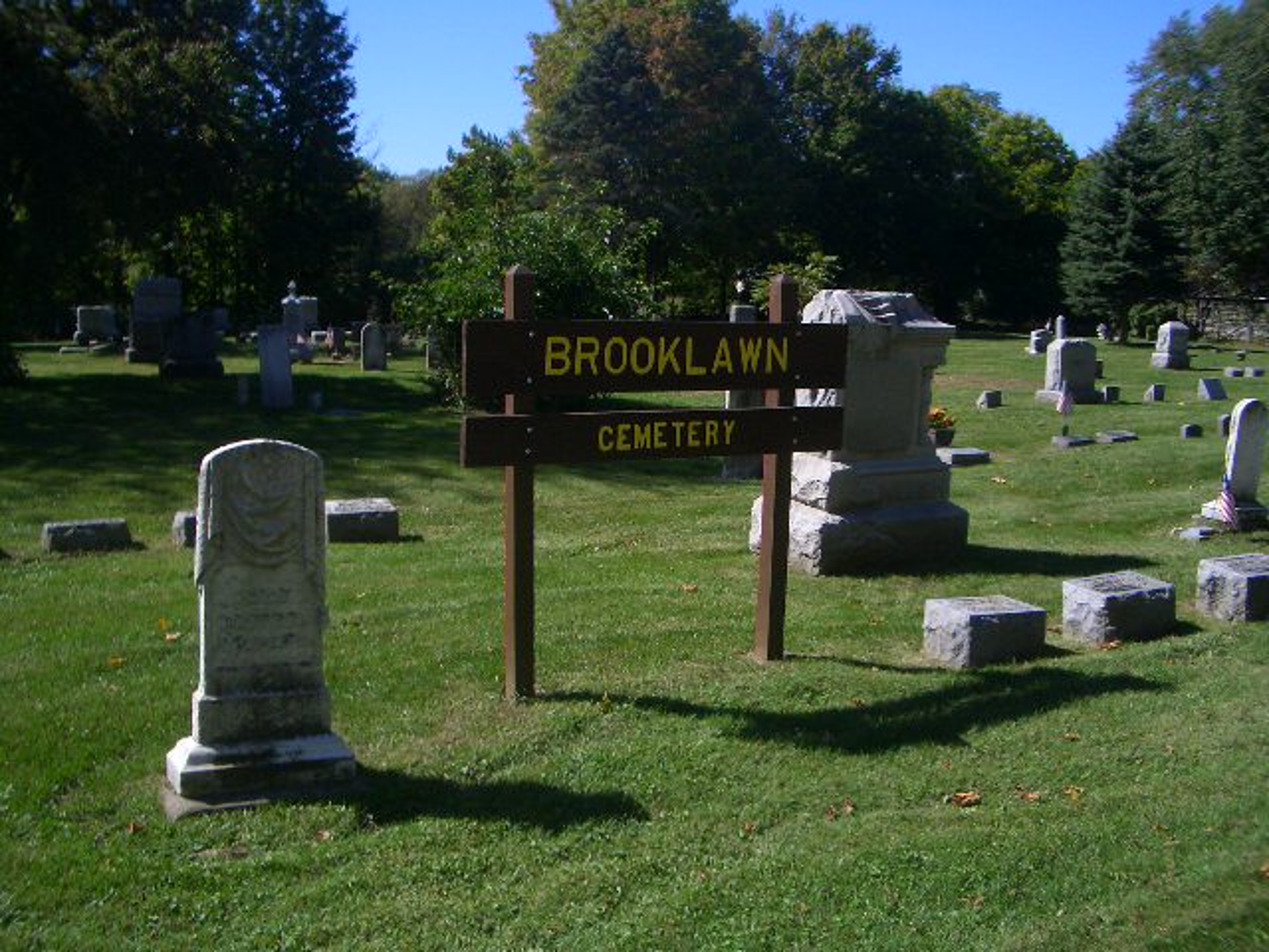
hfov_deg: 52.6
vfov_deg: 40.7
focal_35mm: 35
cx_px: 634
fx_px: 1283
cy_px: 476
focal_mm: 5.8
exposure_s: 1/640
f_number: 4.3
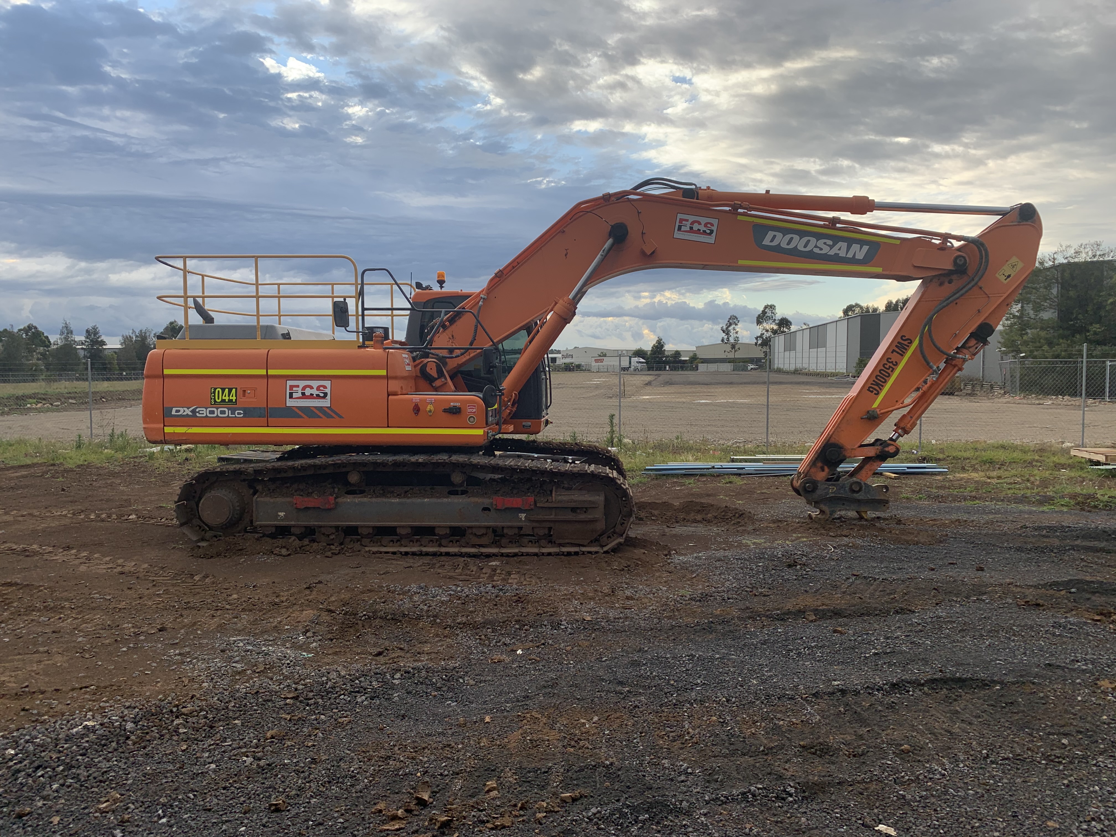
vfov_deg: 53.1
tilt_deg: -3.9
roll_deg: -0.1
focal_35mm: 26
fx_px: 838
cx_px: 558
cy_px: 418
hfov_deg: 67.3
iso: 25
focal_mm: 4.25
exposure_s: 1/483
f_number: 1.8
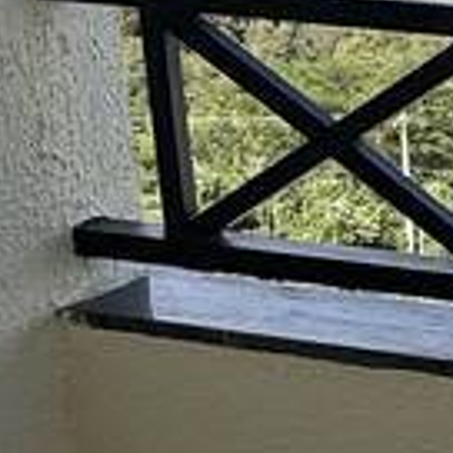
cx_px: 893
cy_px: 316
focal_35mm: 98
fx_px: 1451
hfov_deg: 14.7
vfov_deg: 17.7
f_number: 2.2
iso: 50
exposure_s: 1/1033
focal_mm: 2.22
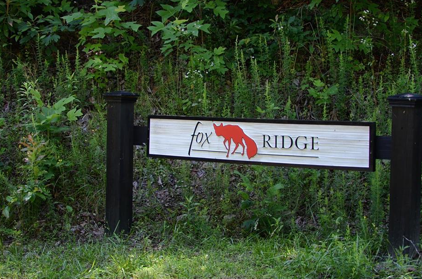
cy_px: 136
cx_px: 217
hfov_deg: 24.3
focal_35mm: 84
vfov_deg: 16.2
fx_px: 982
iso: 100
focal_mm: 50
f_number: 5
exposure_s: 1/40
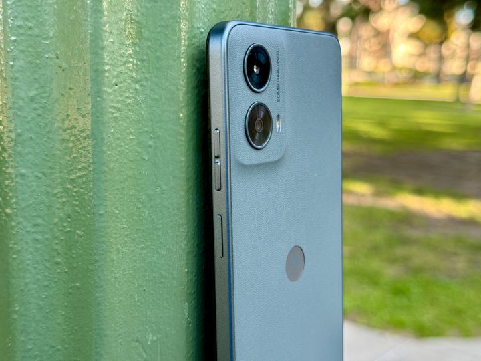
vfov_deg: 30.3
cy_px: 180
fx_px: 667
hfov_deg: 39.7
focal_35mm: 48
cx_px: 240
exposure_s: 1/164
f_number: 1.78
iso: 80
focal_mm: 6.76
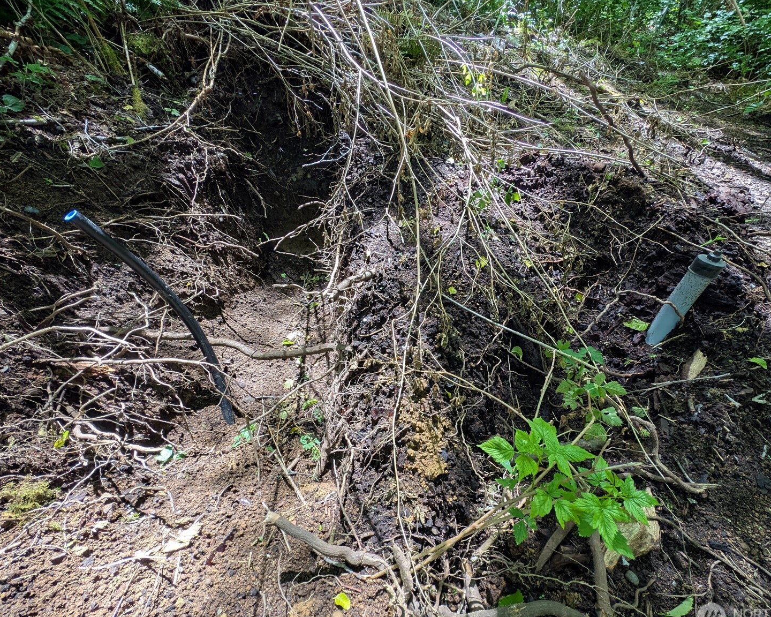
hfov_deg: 104.7
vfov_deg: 92.2
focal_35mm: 13
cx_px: 409
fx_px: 297
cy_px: 317
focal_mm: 2.23
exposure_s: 1/146
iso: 65
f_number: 1.95
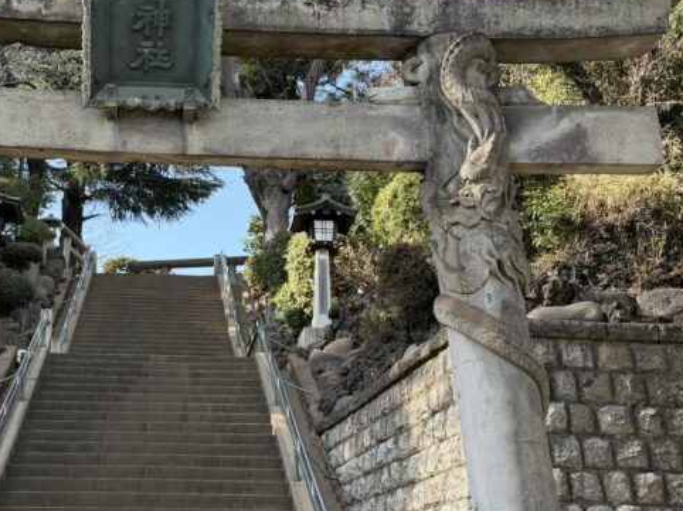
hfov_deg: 36.8
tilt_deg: +16.1
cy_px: 321
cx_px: 188
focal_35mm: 51
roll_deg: -1.0
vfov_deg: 28.4
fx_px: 1006
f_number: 1.78
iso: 100
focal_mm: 6.76
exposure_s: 1/868
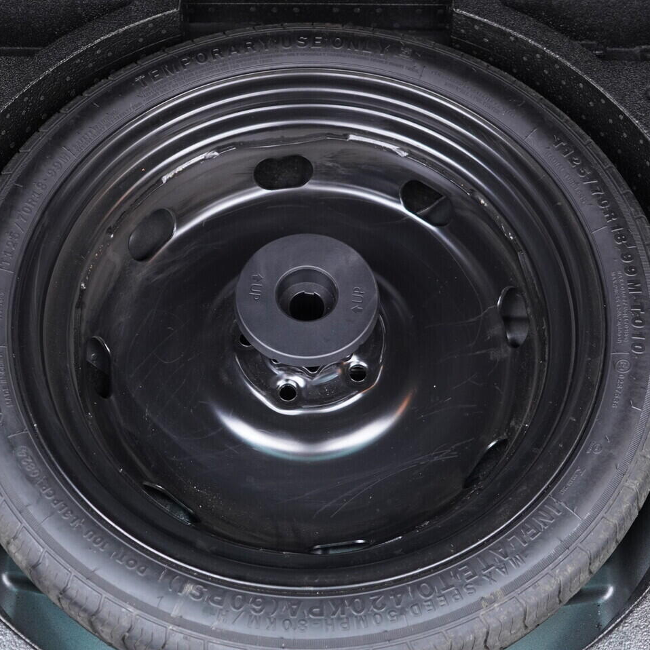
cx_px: 298
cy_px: 325
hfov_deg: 36.8
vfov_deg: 36.8
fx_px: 977
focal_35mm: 46
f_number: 2.8
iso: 1000
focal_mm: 24
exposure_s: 1/40
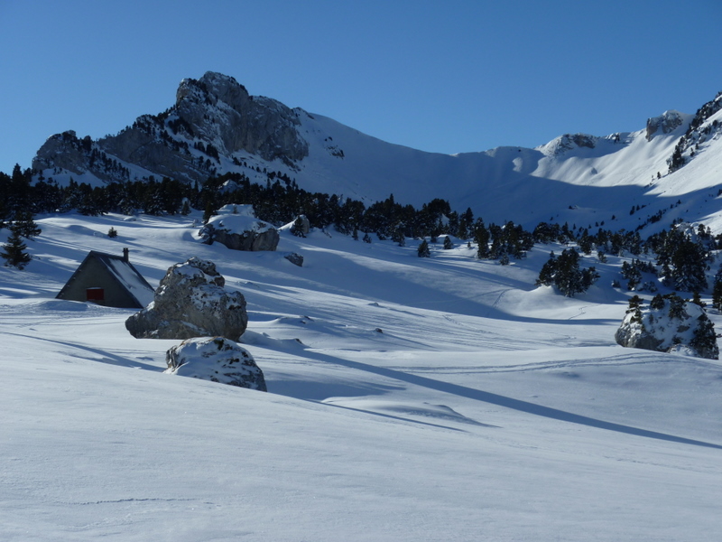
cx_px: 361
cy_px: 271
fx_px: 1377
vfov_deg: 22.3
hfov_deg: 29.4
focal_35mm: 66
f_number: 4.8
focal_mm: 11.8
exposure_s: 1/800
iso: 80
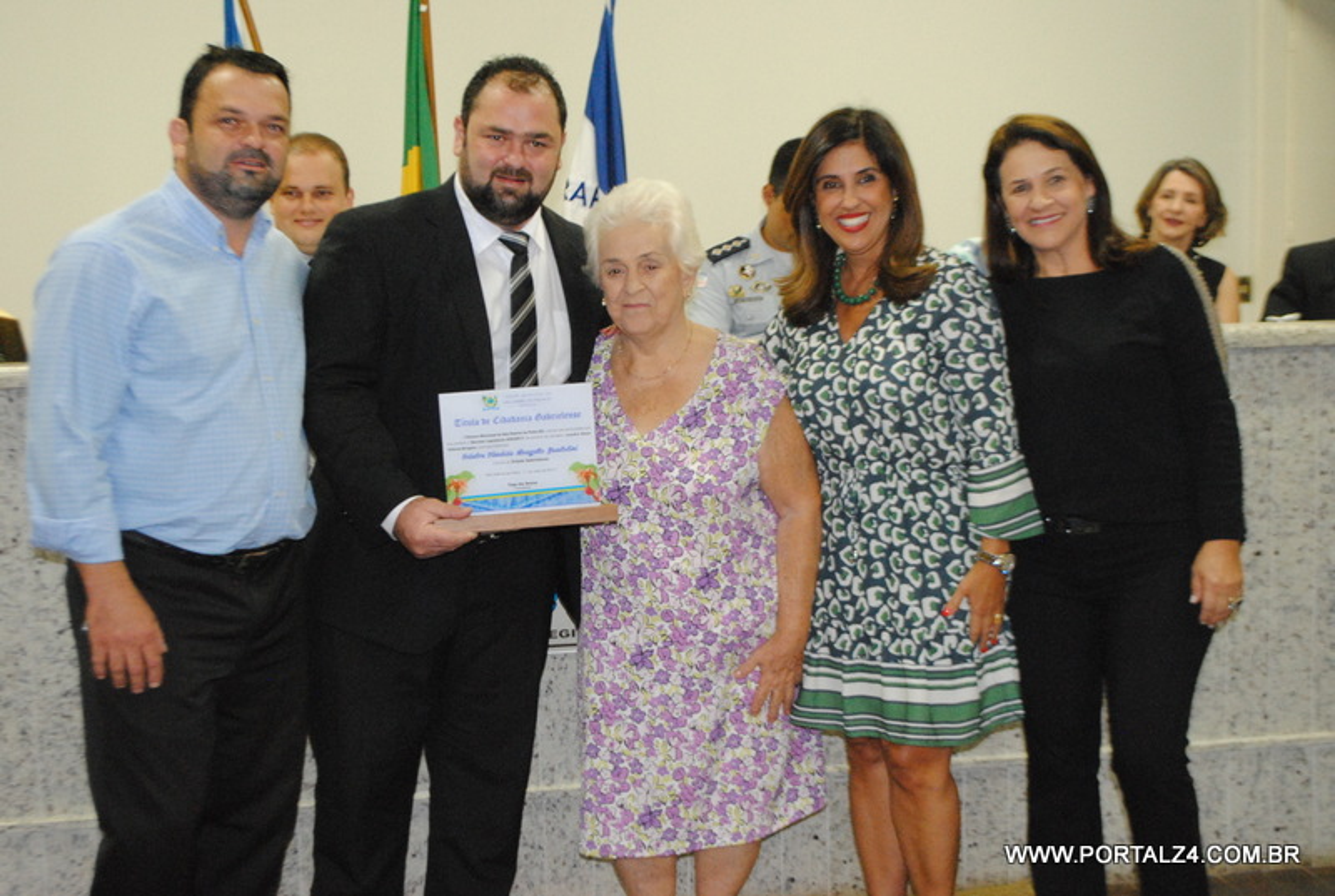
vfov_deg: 26.6
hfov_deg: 38.8
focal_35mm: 51
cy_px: 448
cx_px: 668
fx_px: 1895
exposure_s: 1/40
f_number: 5
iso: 1600
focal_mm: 34
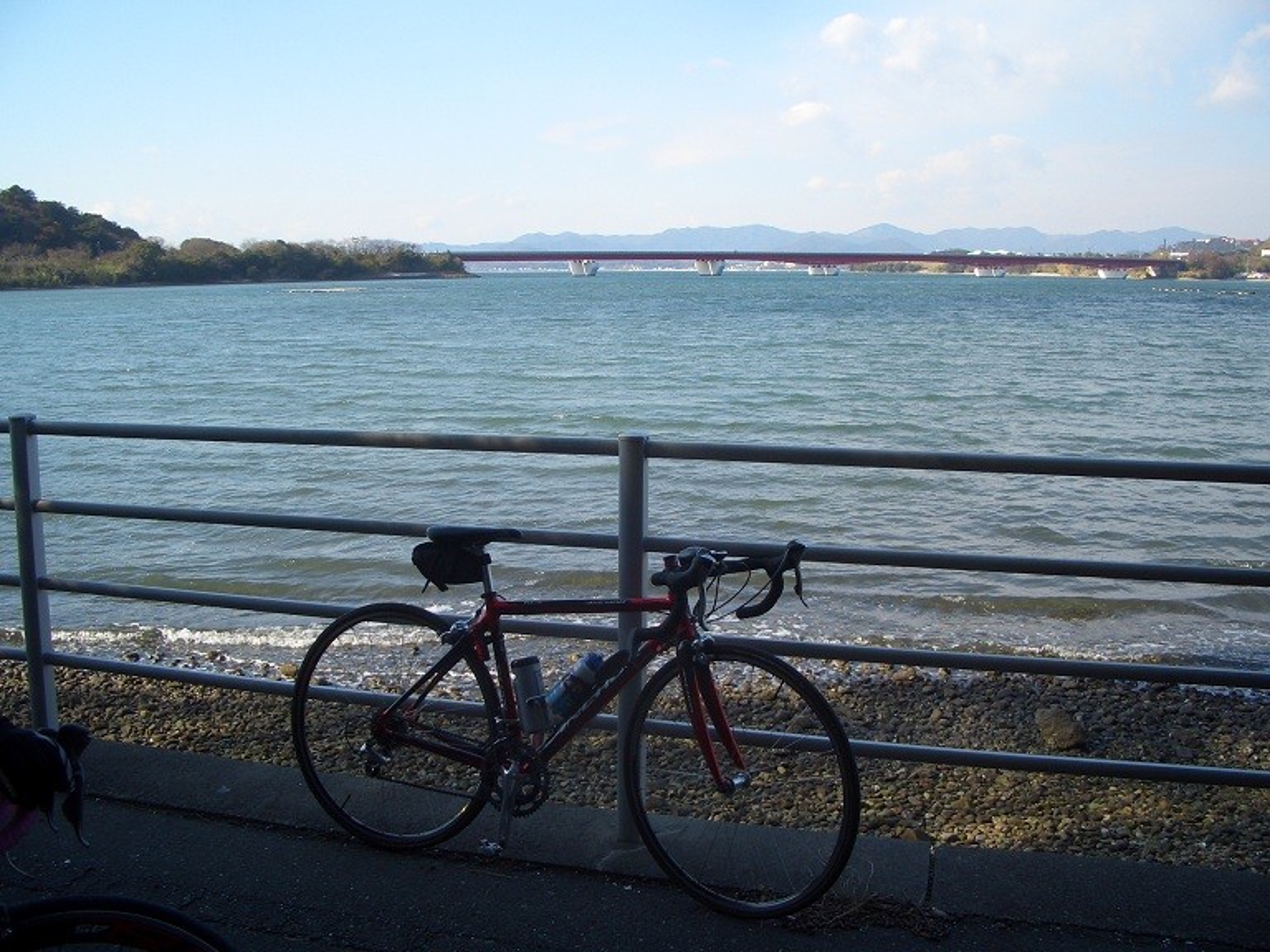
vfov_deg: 40.7
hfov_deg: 52.6
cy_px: 476
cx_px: 635
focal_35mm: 35
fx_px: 1284
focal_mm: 5.8
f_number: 4.3
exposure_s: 1/250
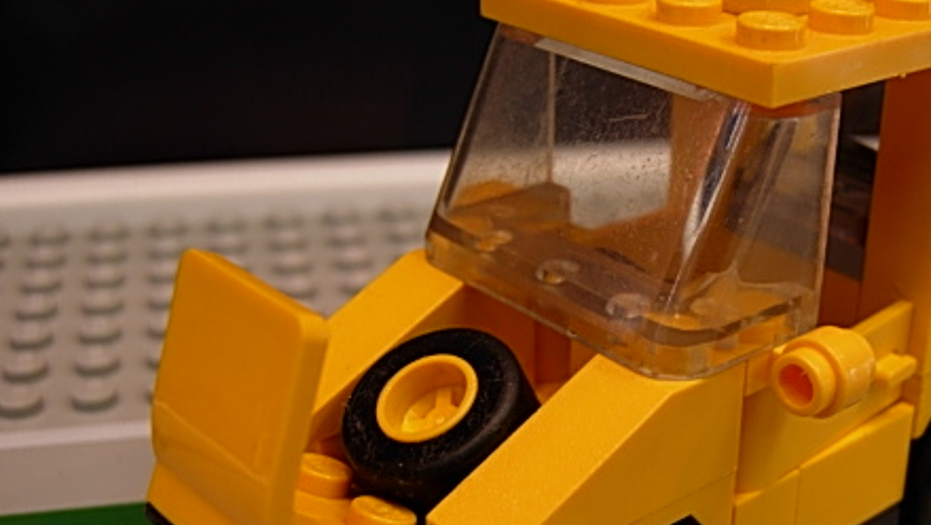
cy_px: 370
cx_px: 656
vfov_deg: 21.0
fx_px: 1408
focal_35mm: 57
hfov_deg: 36.0
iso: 50
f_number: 2.7
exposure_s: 1/13.8
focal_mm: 7.5
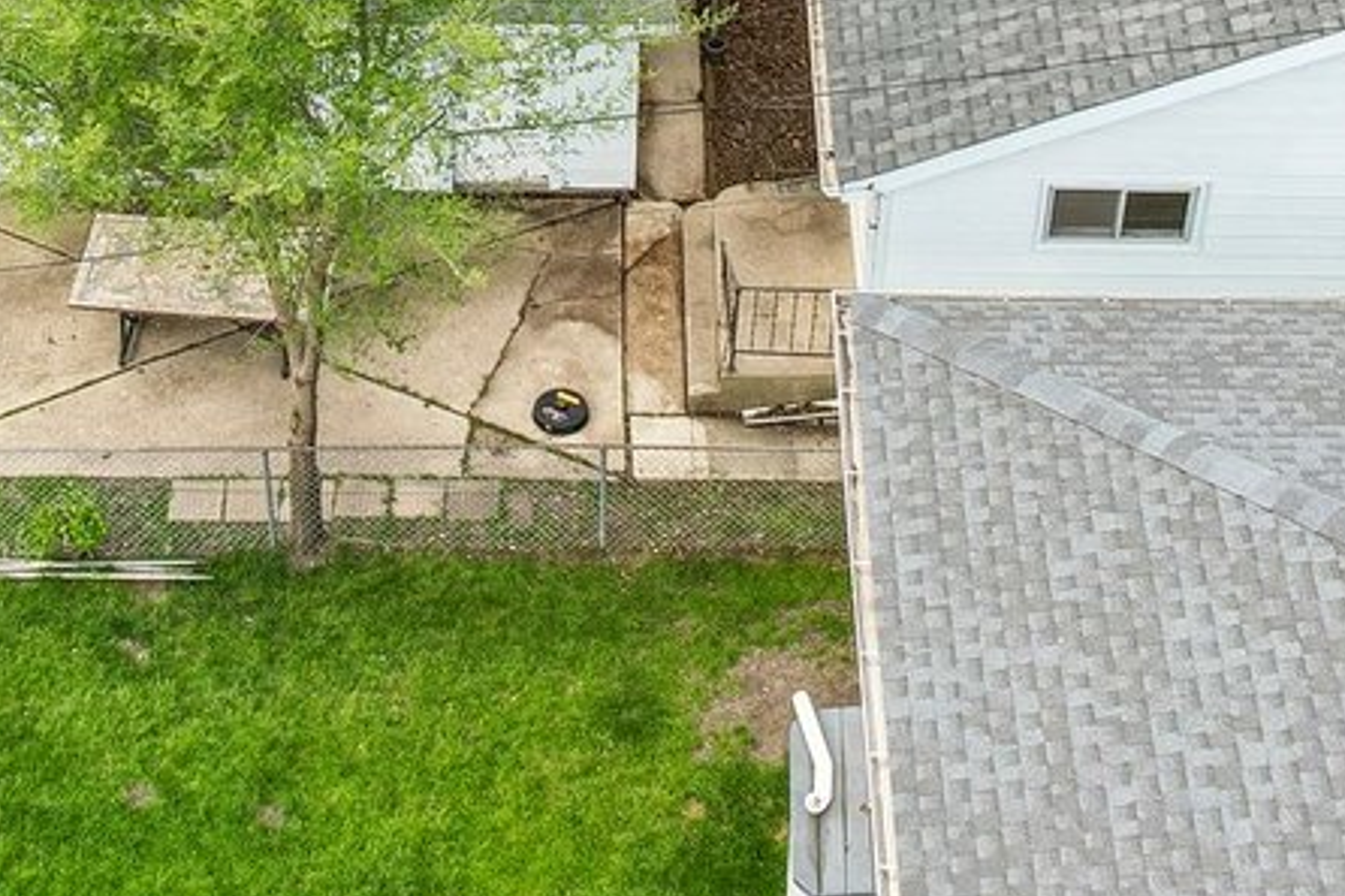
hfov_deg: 25.3
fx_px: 2988
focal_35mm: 80
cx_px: 528
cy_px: -184
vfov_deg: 16.3
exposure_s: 1/400
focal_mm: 8.4
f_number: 2.8
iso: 100
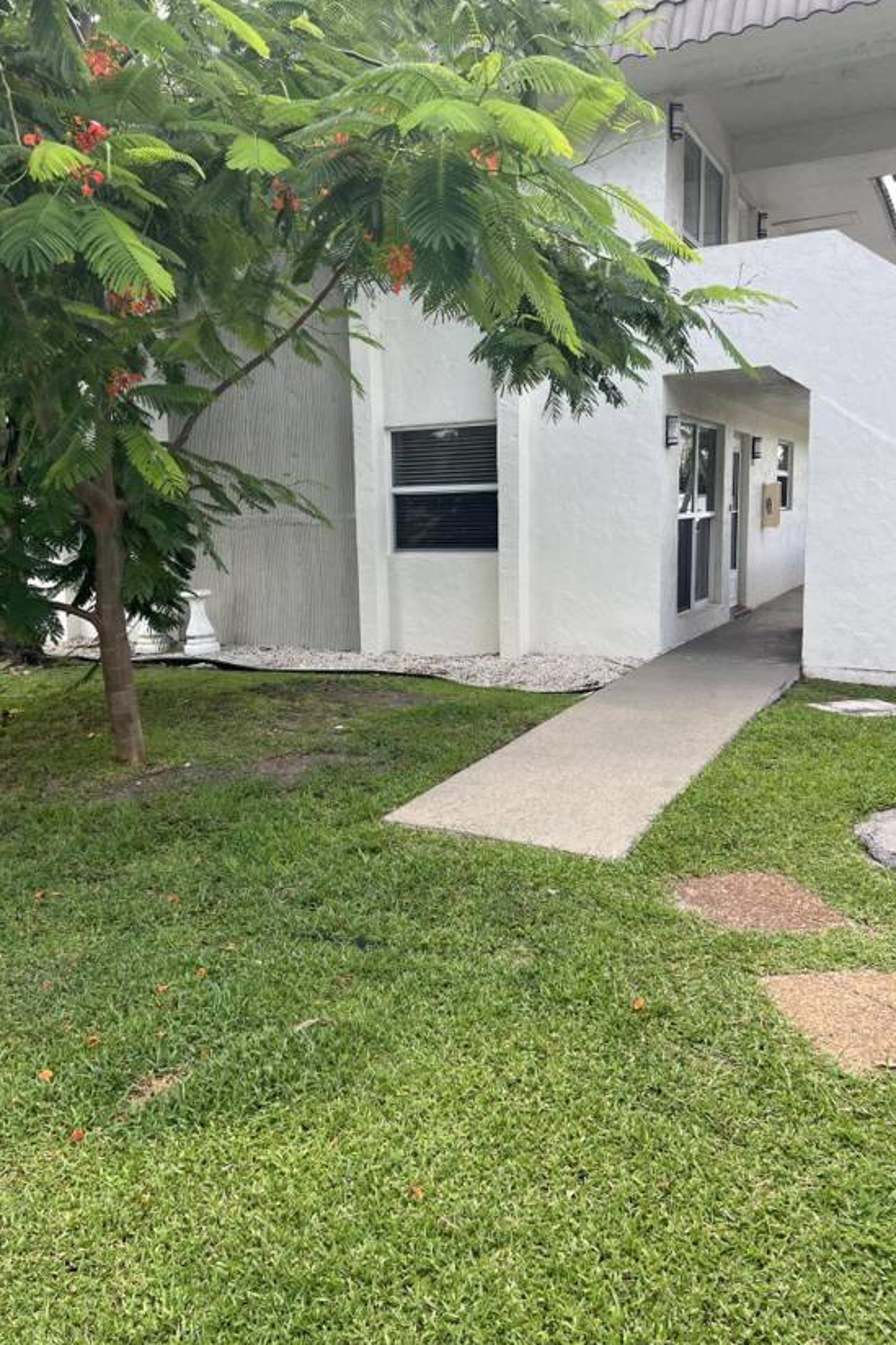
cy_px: 659
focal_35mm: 28
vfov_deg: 65.5
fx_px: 1046
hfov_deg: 46.4
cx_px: 416
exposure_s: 1/628
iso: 50
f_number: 1.5
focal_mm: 5.7
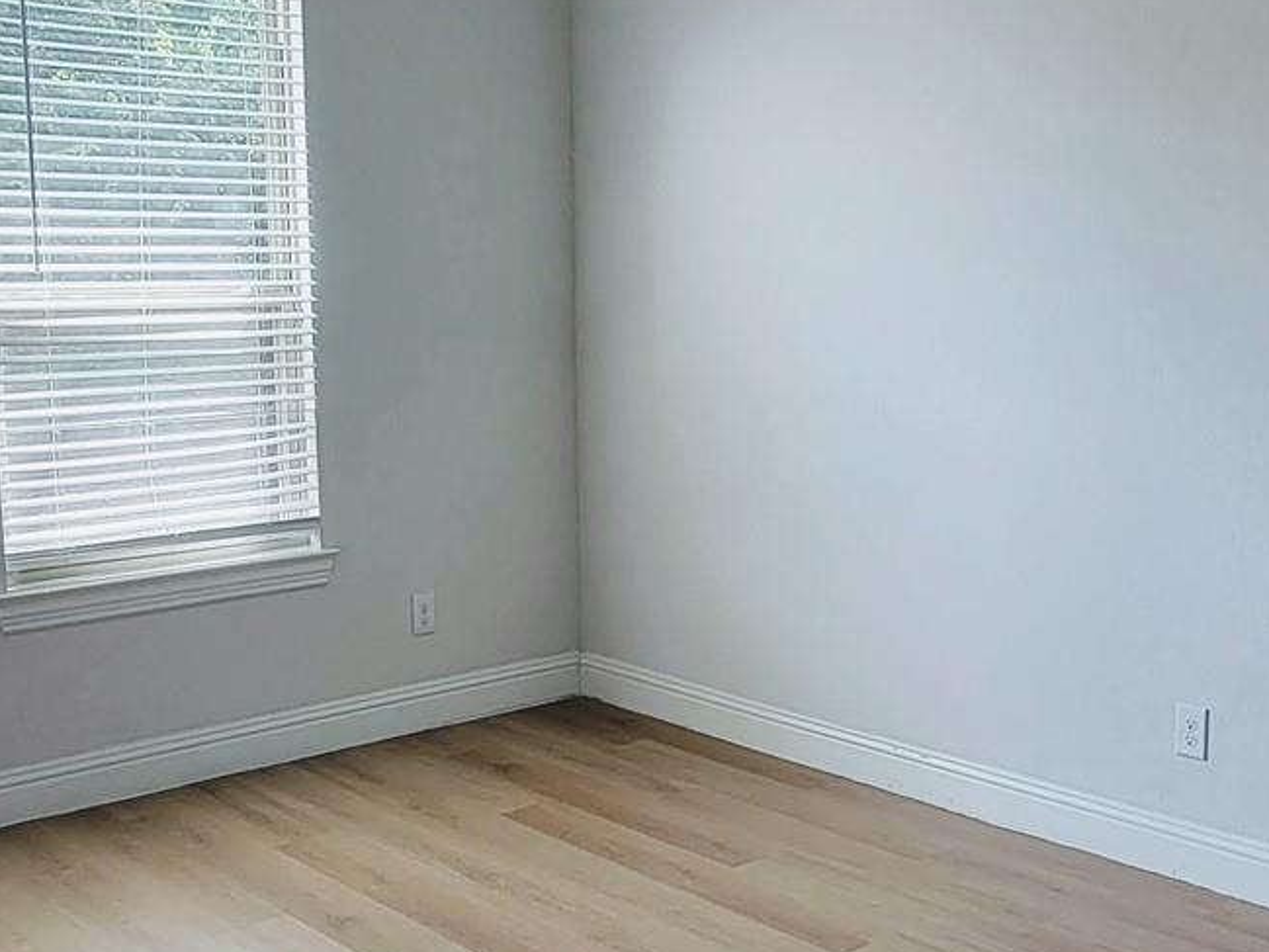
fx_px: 1503
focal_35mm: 41
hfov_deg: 45.4
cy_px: 508
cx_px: 778
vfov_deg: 35.1
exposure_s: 1/60
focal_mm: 2.2
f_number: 2.2
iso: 64
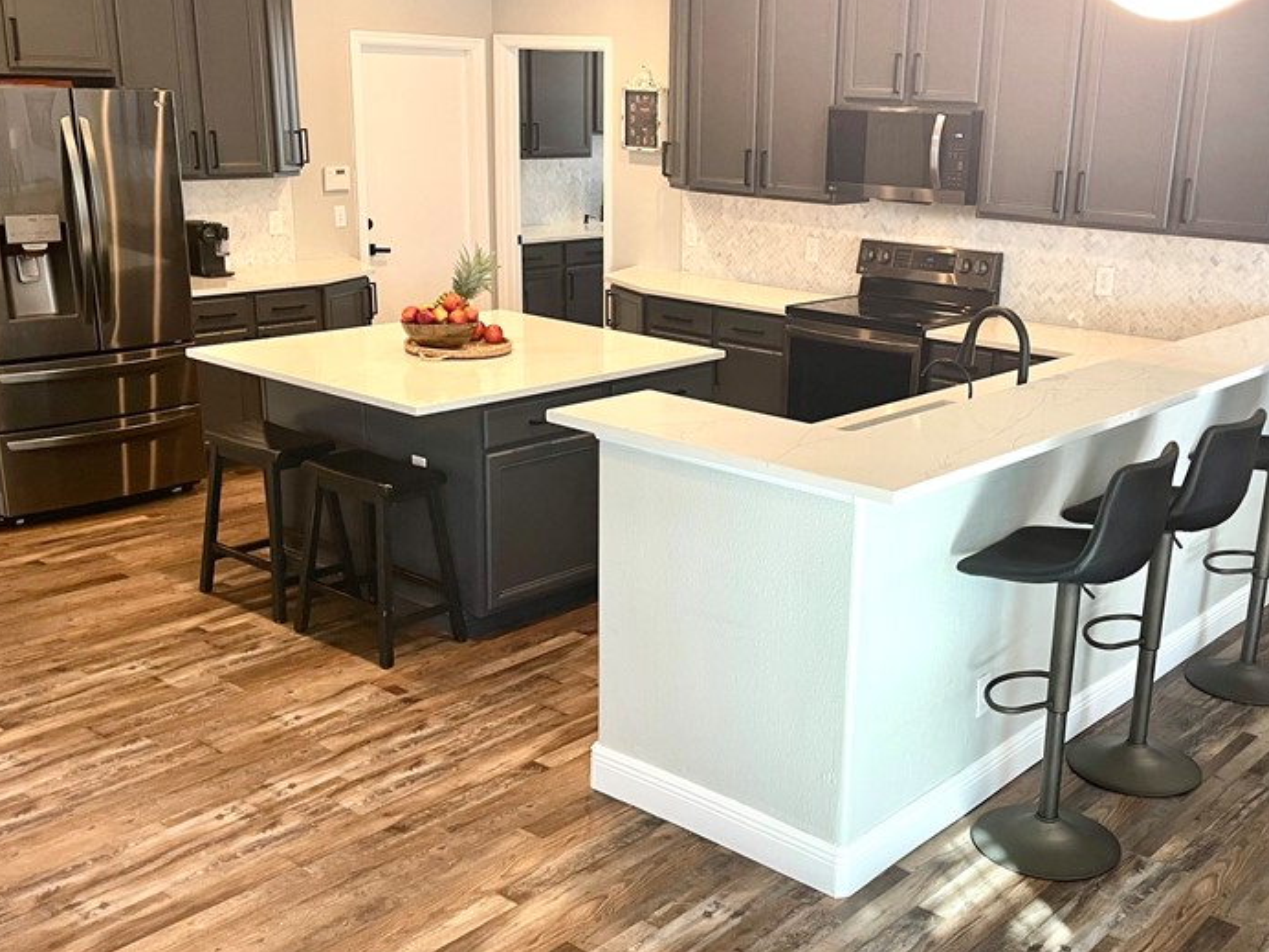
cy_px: 528
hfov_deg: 49.9
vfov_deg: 38.6
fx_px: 1356
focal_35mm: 37
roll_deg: -1.6
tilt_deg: -17.1
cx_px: 754
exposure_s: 1/60
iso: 80
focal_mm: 5.1
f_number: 1.6
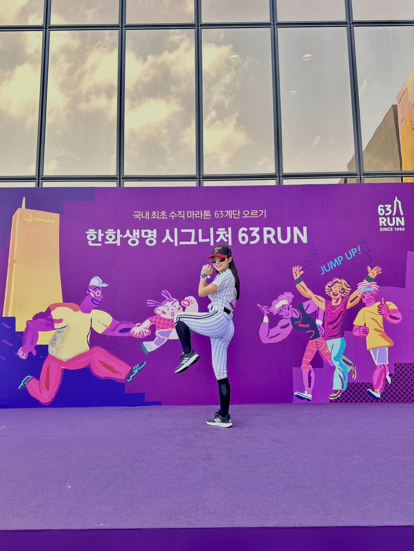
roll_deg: +2.3
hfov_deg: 51.4
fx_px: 431
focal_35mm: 27
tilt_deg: +4.3
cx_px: 209
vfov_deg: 65.3
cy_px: 273
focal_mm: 6.86
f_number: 1.78
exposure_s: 1/204
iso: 80
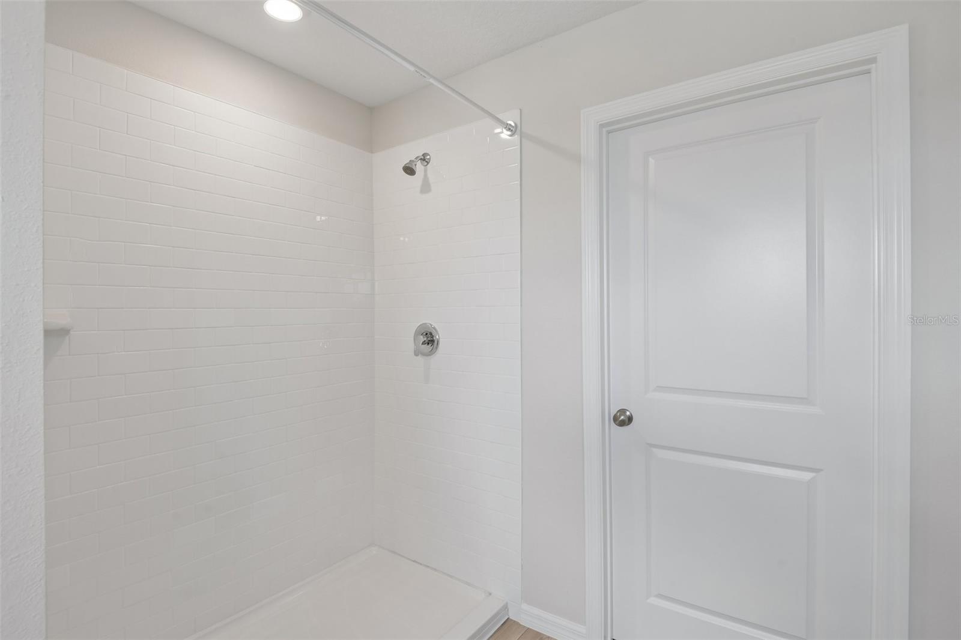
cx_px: 480
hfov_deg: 96.7
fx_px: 427
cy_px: 320
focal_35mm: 16
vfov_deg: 73.7
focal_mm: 16
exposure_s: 1/50
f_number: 8
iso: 400
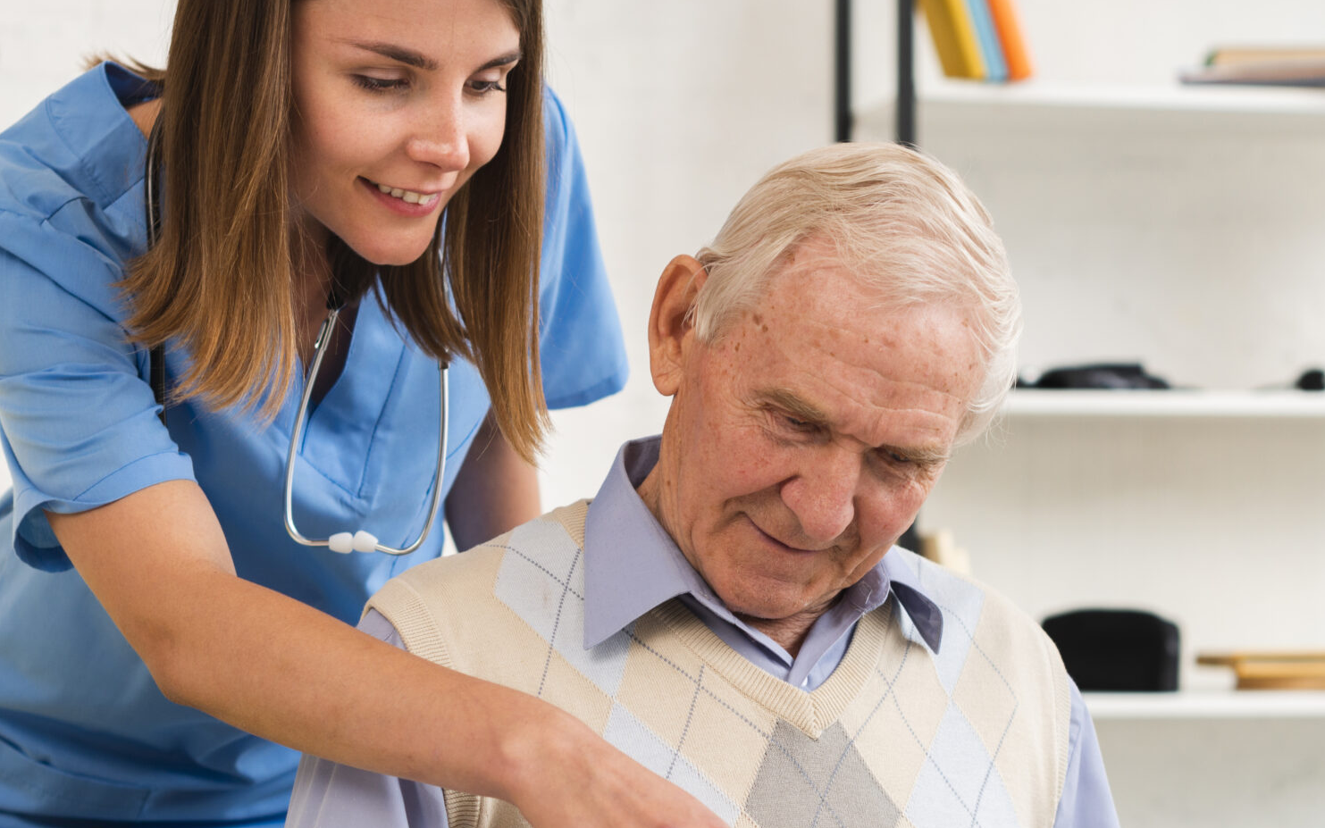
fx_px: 3178
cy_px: 588
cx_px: 700
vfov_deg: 14.8
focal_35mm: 88
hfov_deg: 23.5
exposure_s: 1/160
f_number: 3.5
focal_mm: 50
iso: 250
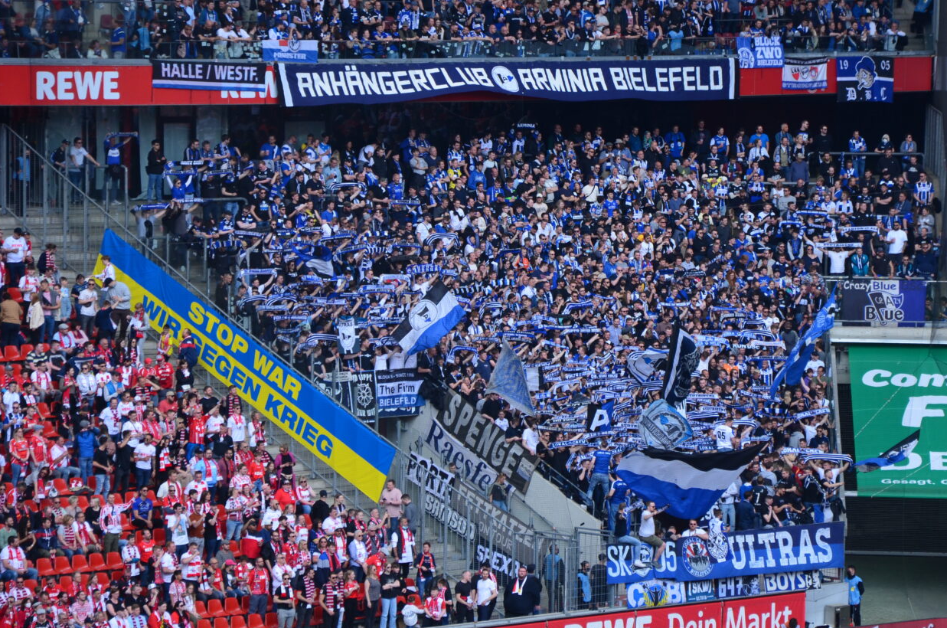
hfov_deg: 10.1
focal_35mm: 204
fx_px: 5347
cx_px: 596
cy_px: 308
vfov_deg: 6.7
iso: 320
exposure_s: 1/500
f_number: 5.6
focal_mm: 105
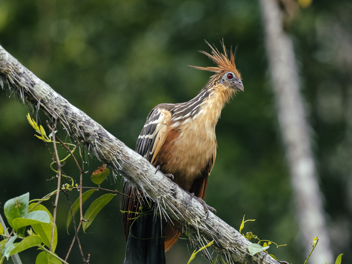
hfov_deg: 3.3
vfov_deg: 2.5
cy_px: 132
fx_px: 6111
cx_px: 176
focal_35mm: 601
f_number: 4
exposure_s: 1/400
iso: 1600
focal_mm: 300
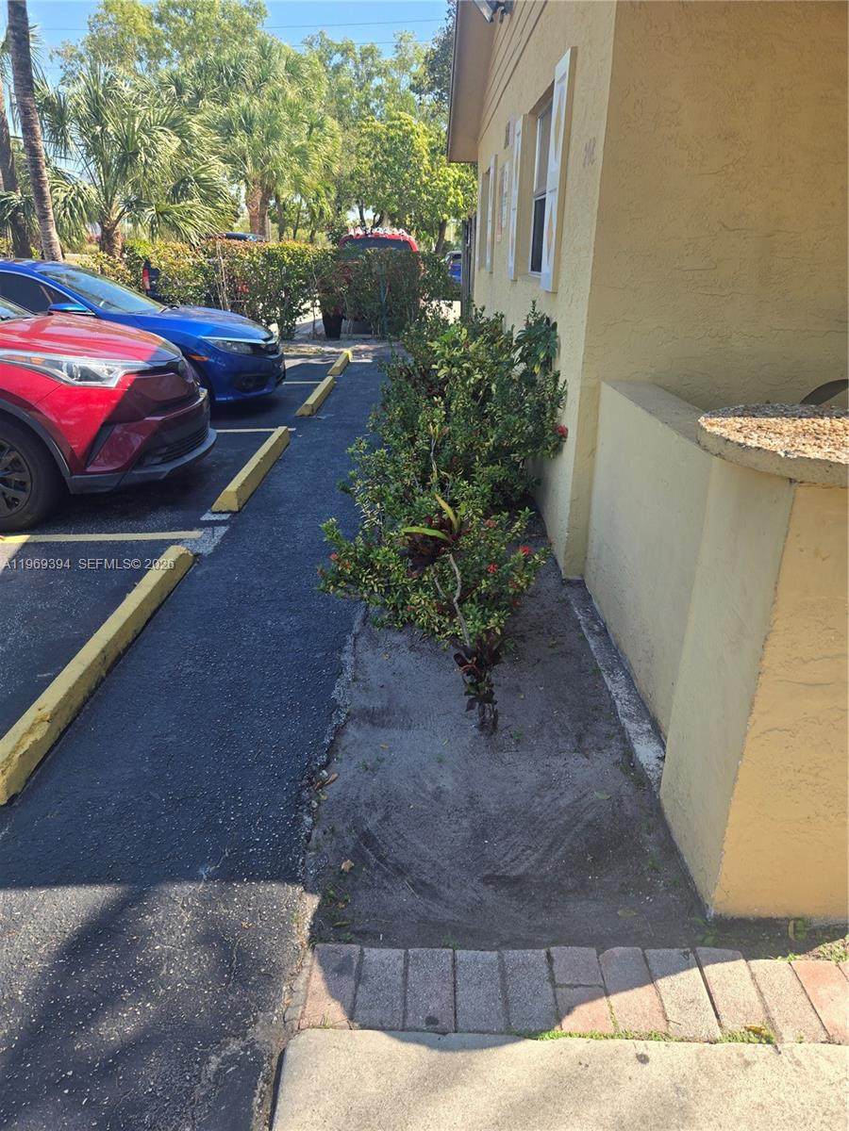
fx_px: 752
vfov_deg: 73.9
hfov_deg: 58.9
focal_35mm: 23
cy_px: 566
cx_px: 424
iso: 25
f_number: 1.8
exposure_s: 1/633
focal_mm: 5.4
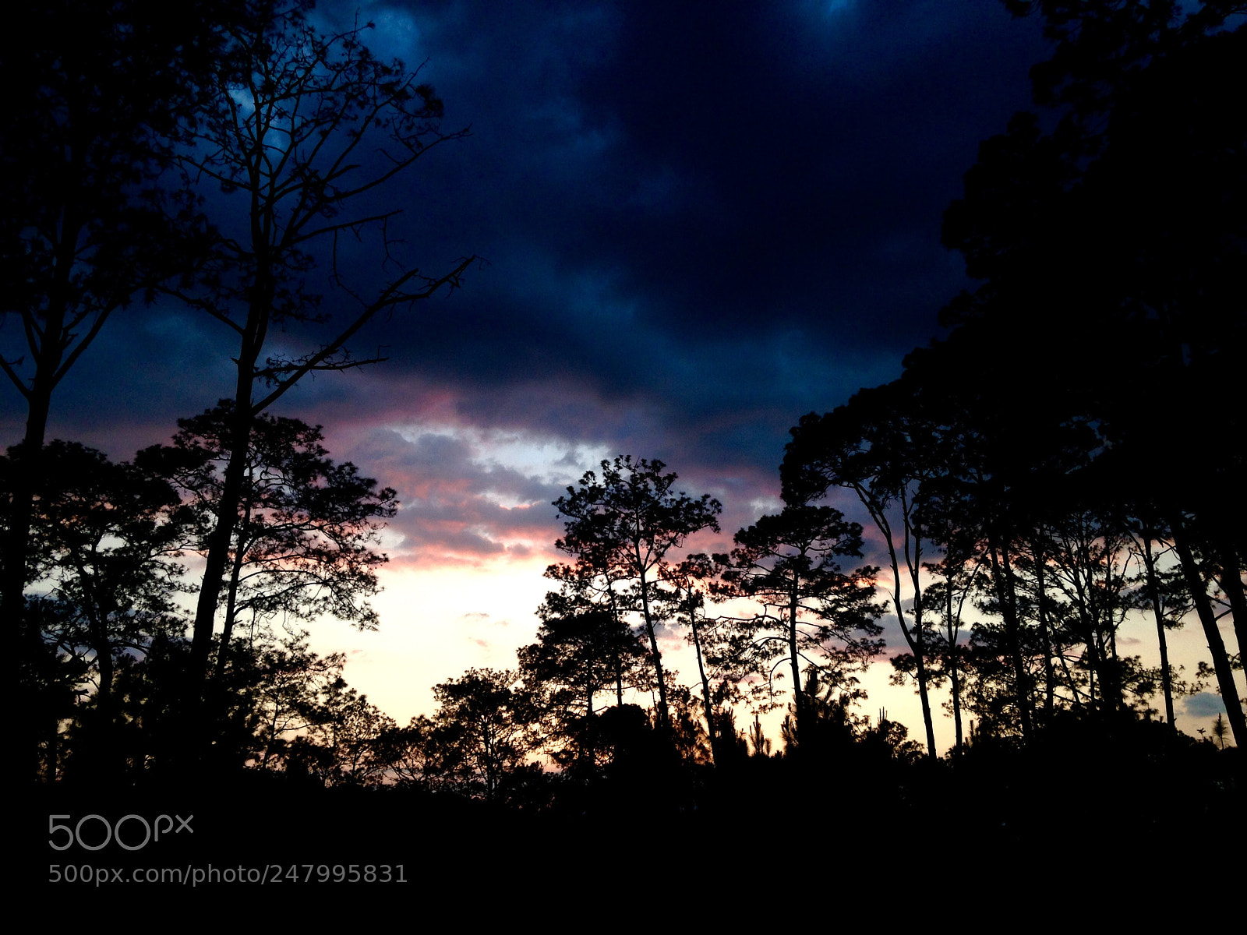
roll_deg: +2.3
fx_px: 1189
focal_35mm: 33
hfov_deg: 55.4
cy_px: 468
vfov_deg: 42.9
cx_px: 624
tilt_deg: +18.3
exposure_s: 1/279
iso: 50
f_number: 2.4
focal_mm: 4.12
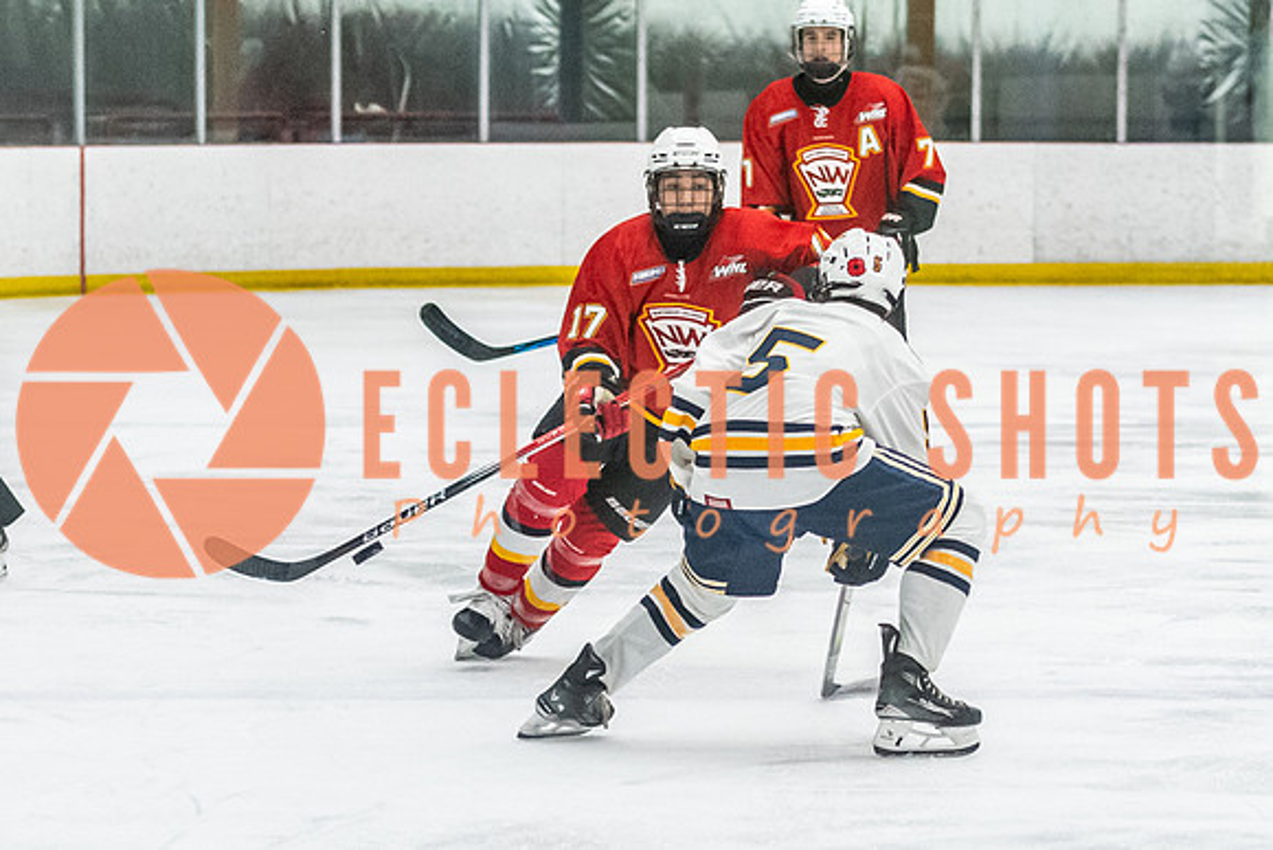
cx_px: 667
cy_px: 730
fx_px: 8015
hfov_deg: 9.1
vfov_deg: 6.1
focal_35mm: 227
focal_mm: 70
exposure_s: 1/800
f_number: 2.8
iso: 3200
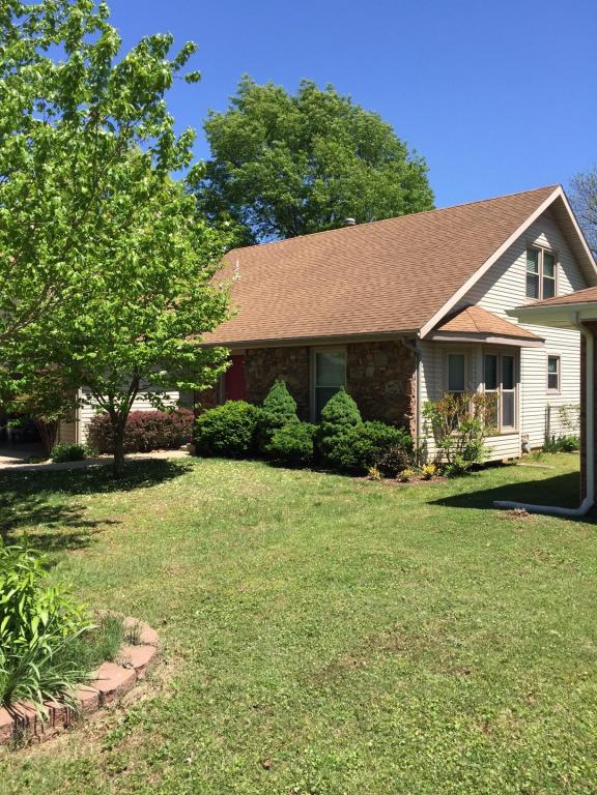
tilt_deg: +1.1
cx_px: 298
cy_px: 398
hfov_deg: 48.2
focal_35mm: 29
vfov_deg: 61.7
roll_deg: -0.6
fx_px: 667
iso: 32
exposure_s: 1/1163
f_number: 2.2
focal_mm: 4.15
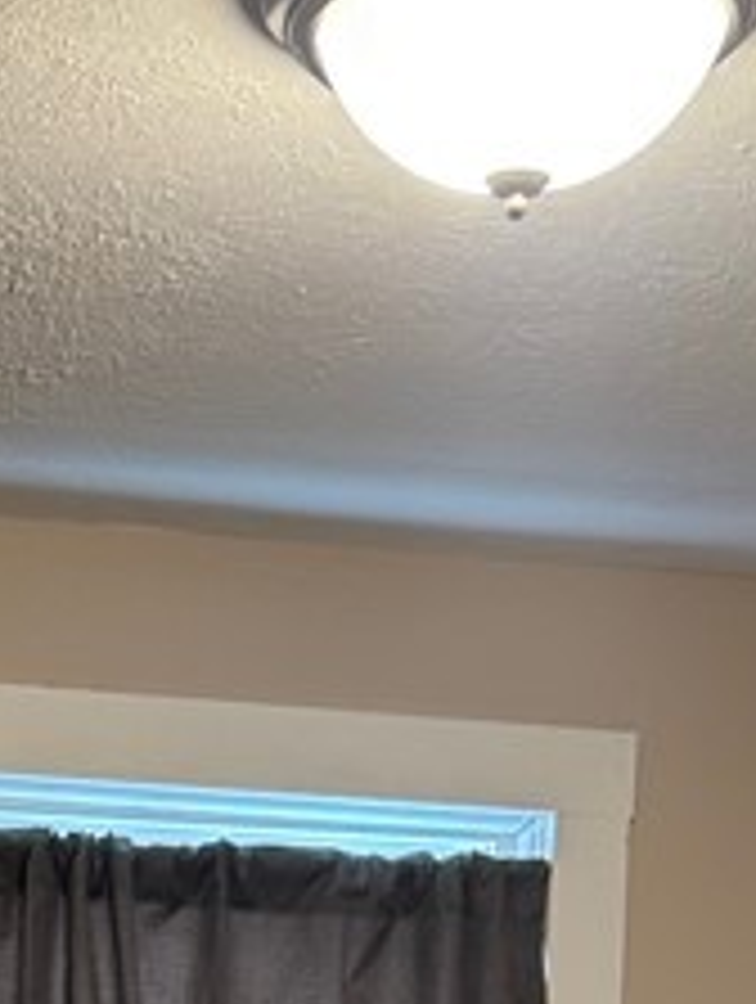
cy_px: 1724
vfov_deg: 15.6
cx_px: -18
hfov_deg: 13.3
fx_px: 3194
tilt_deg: -6.0
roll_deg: +0.7
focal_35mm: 110
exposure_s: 1/60
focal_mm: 6.76
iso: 320
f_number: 1.78
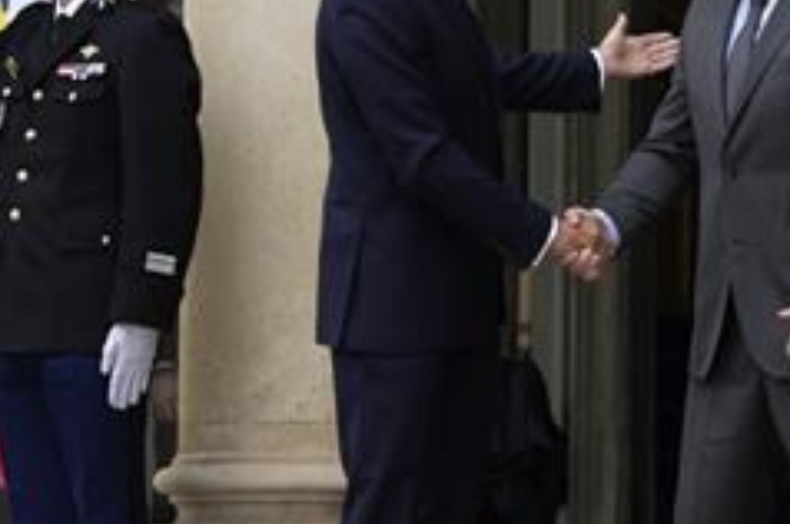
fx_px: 5457
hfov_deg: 8.2
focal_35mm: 249
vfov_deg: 5.5
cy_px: 214
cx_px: 860
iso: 250
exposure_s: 1/2000
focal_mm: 91
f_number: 2.8
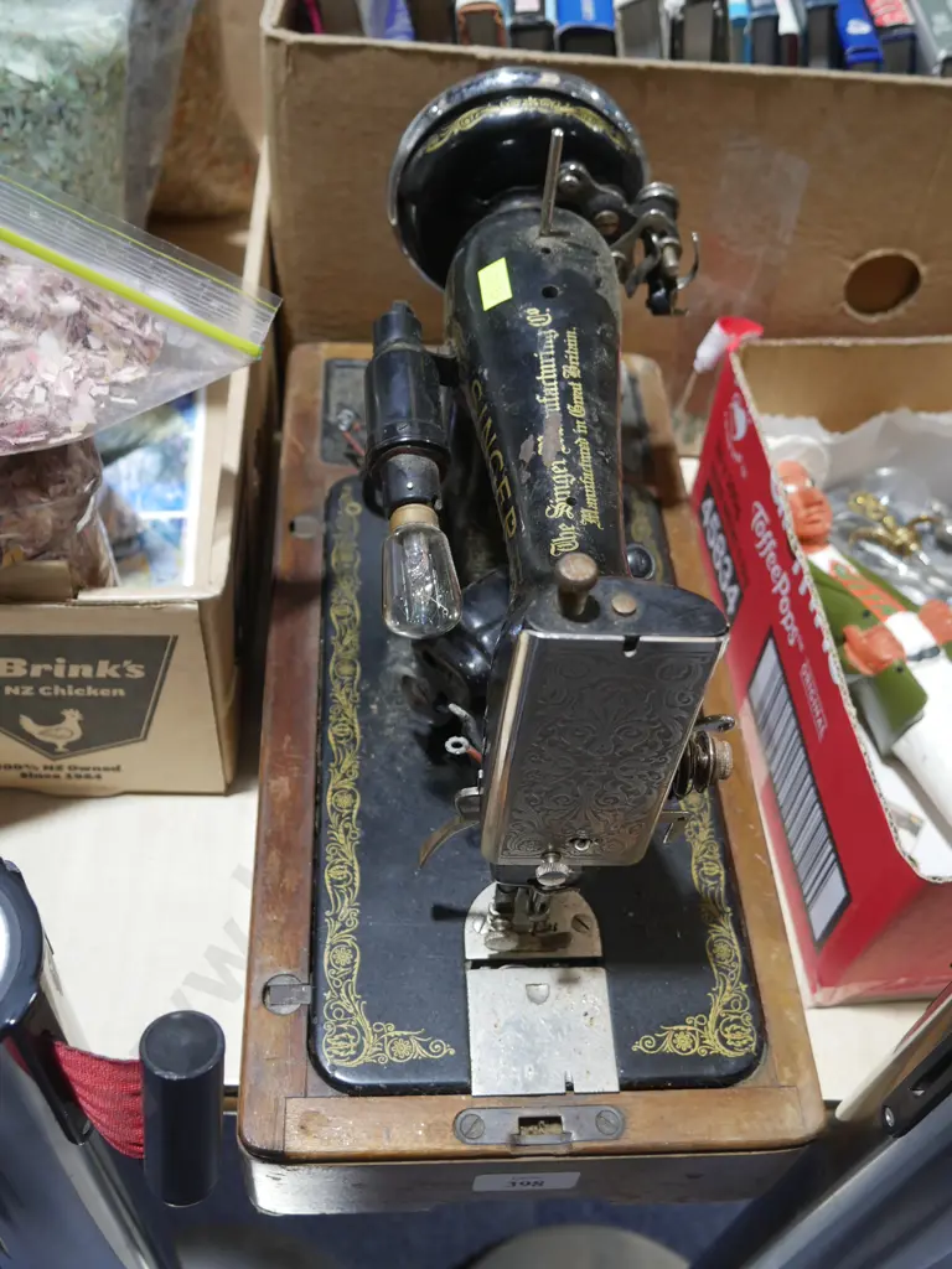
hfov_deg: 41.8
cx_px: 476
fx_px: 1247
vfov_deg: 54.0
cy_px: 634
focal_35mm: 34
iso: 400
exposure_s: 1/60
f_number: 4
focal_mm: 17
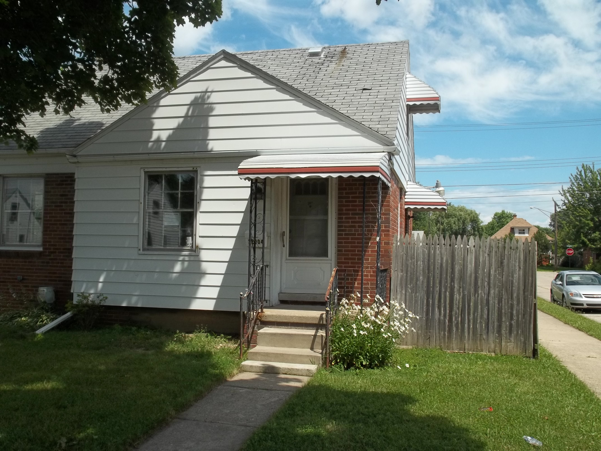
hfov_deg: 55.4
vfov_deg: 42.9
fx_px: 573
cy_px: 226
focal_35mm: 33
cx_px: 300
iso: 64
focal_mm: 5.9
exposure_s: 1/160
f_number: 8
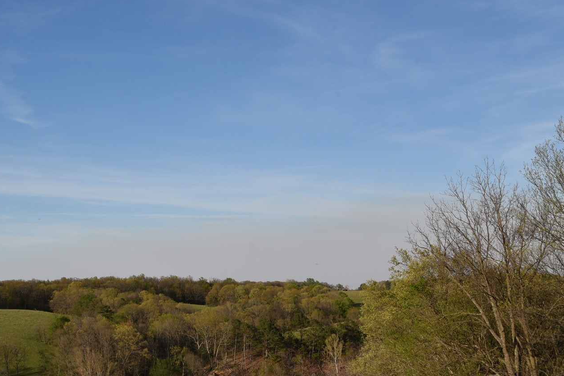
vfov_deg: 26.9
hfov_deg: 38.3
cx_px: 121
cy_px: 229
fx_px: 783
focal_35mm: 50
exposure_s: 1/500
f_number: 11
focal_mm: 31
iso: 320
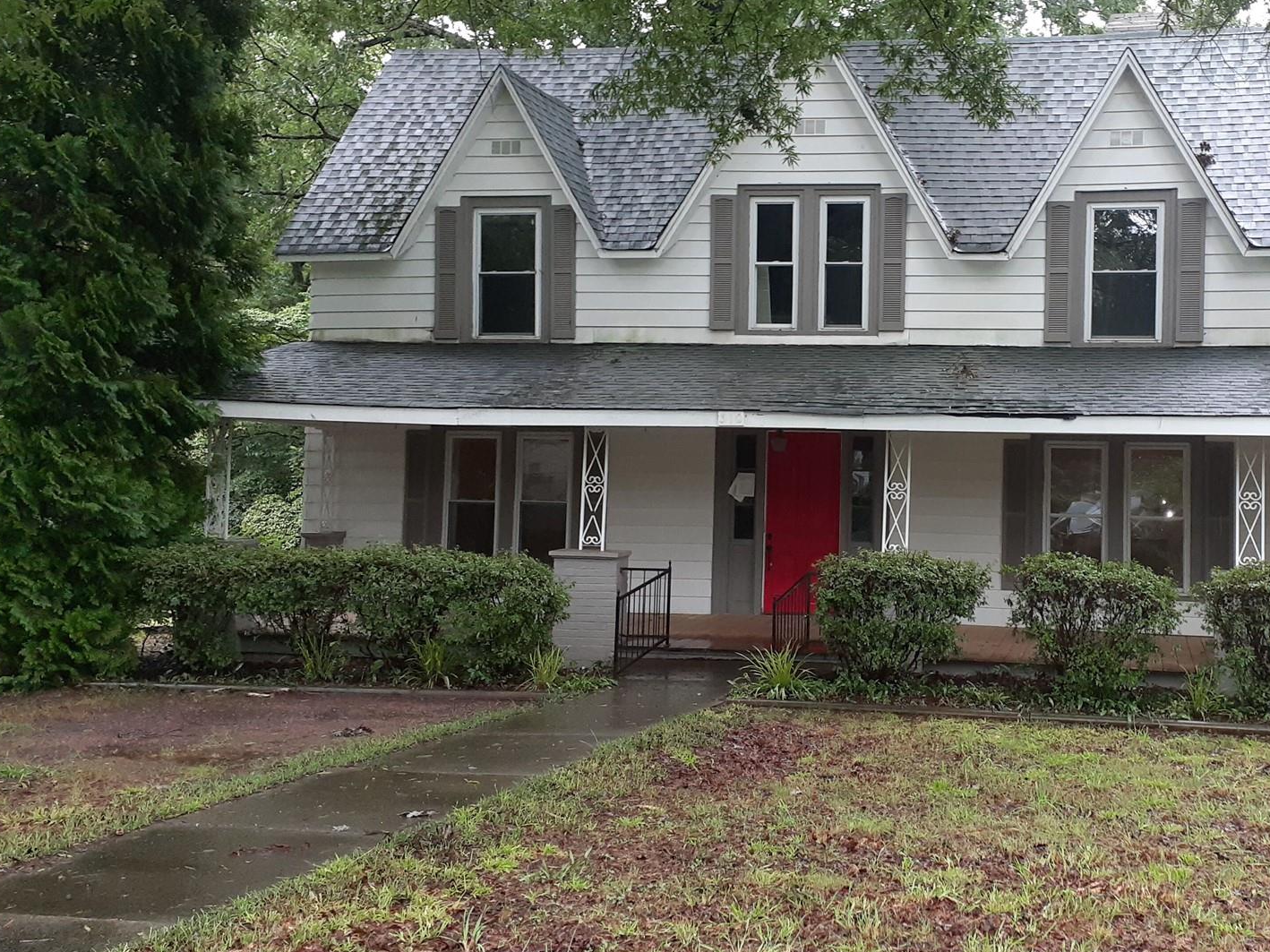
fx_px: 1431
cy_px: 414
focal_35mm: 39
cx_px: 905
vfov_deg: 36.8
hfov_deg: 46.6
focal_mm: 3.6
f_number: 1.9
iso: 125
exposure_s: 1/60
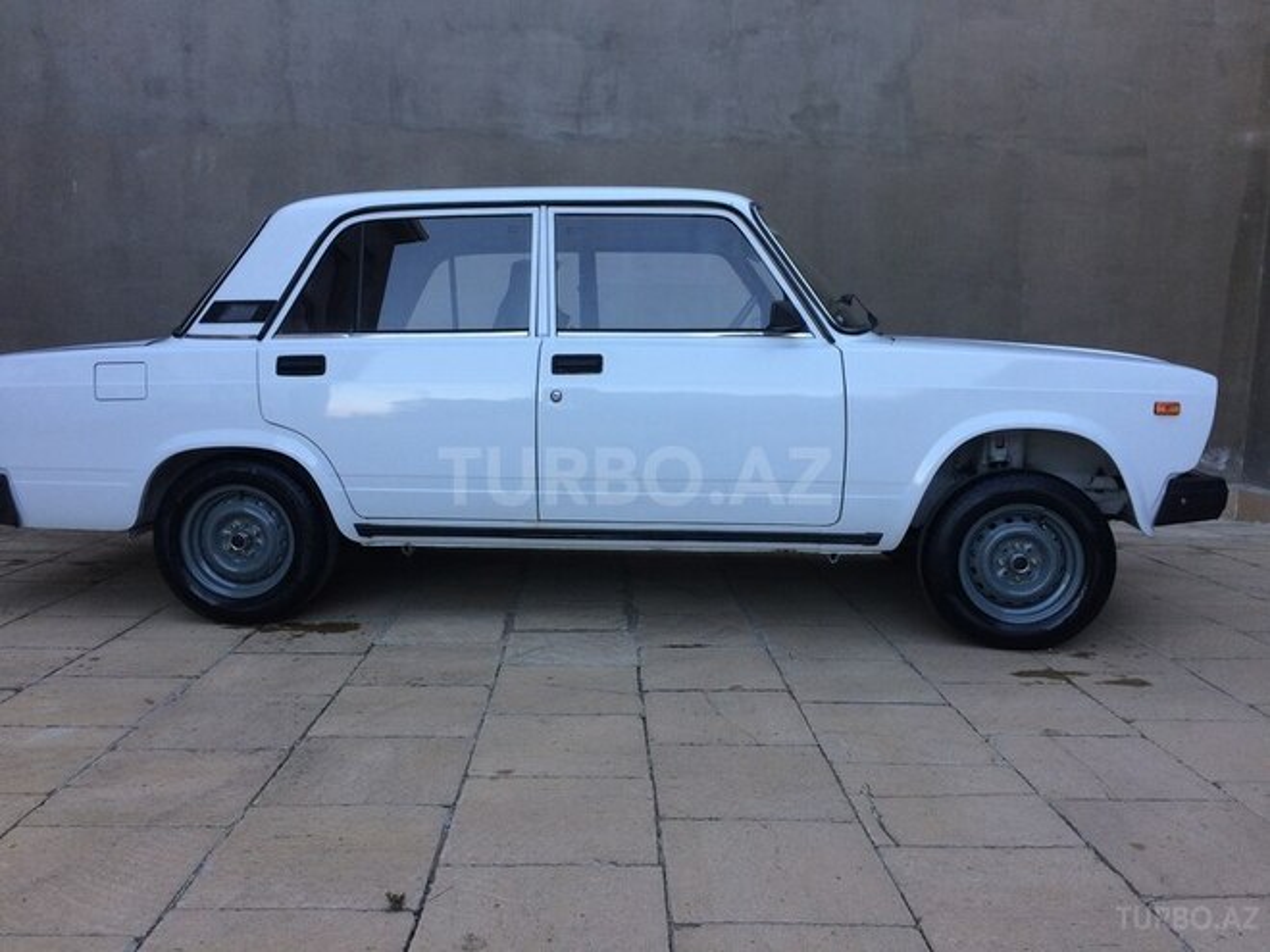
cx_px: 635
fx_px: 1064
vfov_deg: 48.2
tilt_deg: -4.2
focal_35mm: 29
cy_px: 476
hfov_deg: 61.7
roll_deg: -1.7
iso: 32
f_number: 2.2
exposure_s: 1/144
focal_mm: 4.15
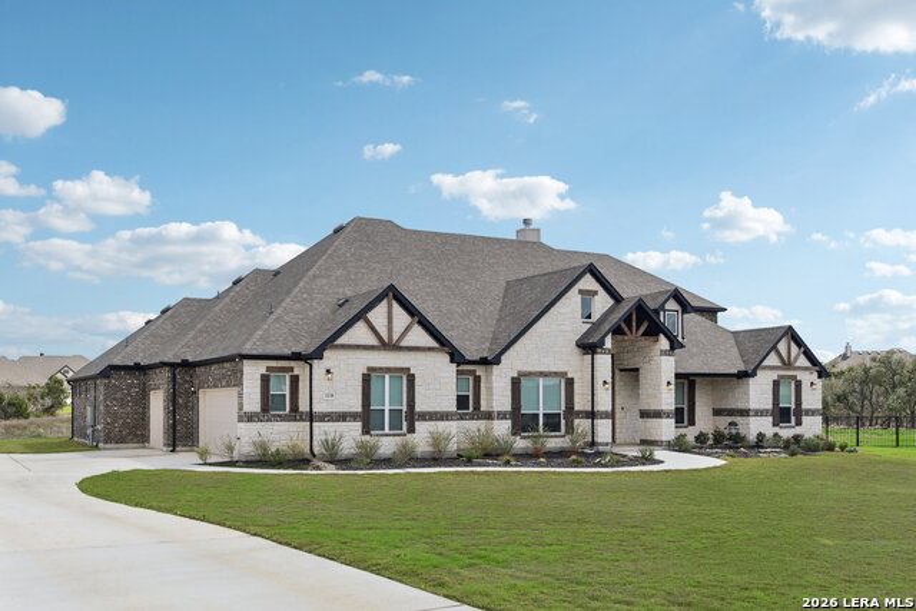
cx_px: 458
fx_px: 891
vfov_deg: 37.9
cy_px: 306
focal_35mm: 35
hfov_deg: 54.4
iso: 400
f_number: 8
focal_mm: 35
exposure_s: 1/800
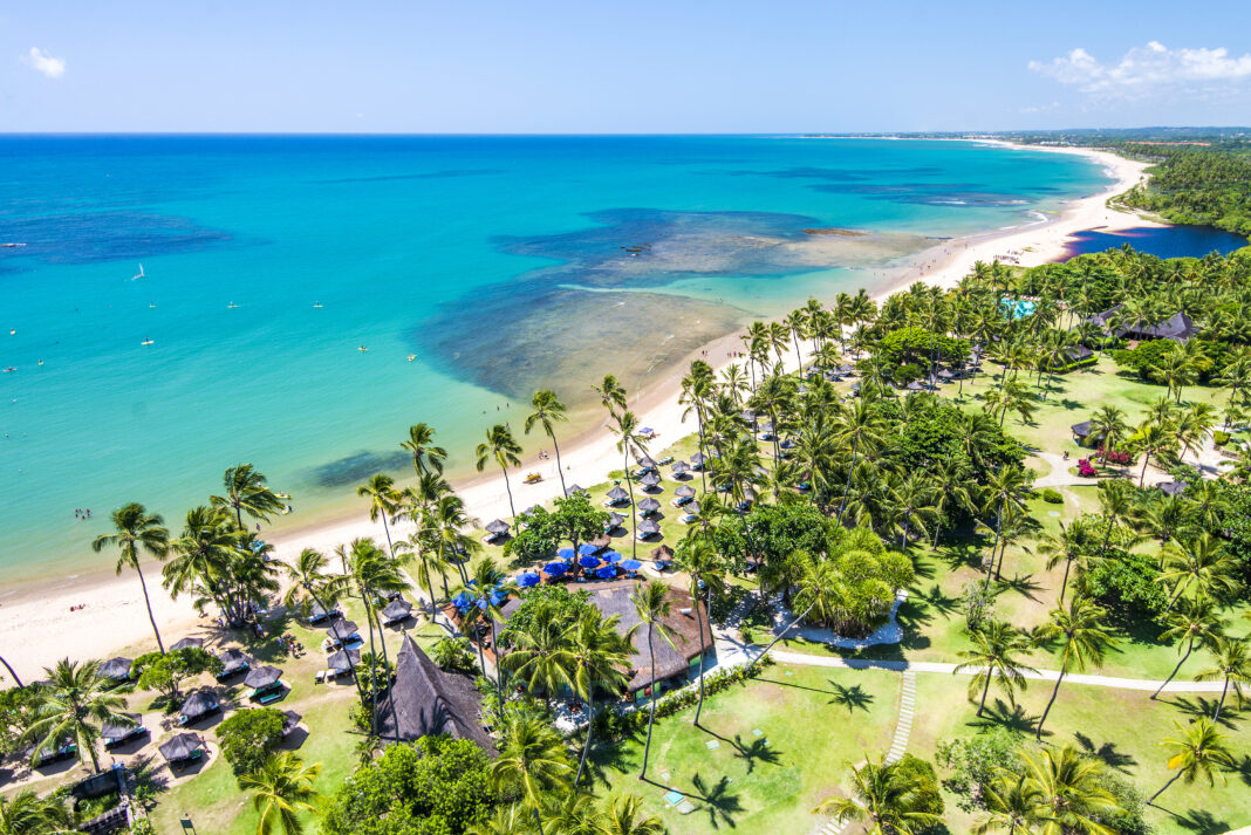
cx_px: 626
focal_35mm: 22
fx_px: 765
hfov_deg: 78.6
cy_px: 418
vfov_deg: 57.3
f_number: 5.6
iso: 320
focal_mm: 22
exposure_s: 1/640
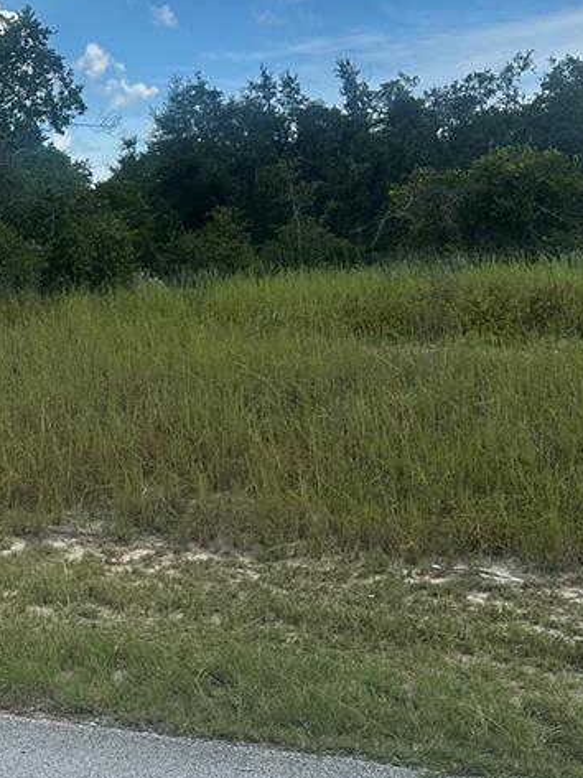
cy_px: 340
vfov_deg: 31.6
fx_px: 1370
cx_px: -2
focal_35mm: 61
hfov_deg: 23.0
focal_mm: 6.86
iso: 80
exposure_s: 1/5525
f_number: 1.78
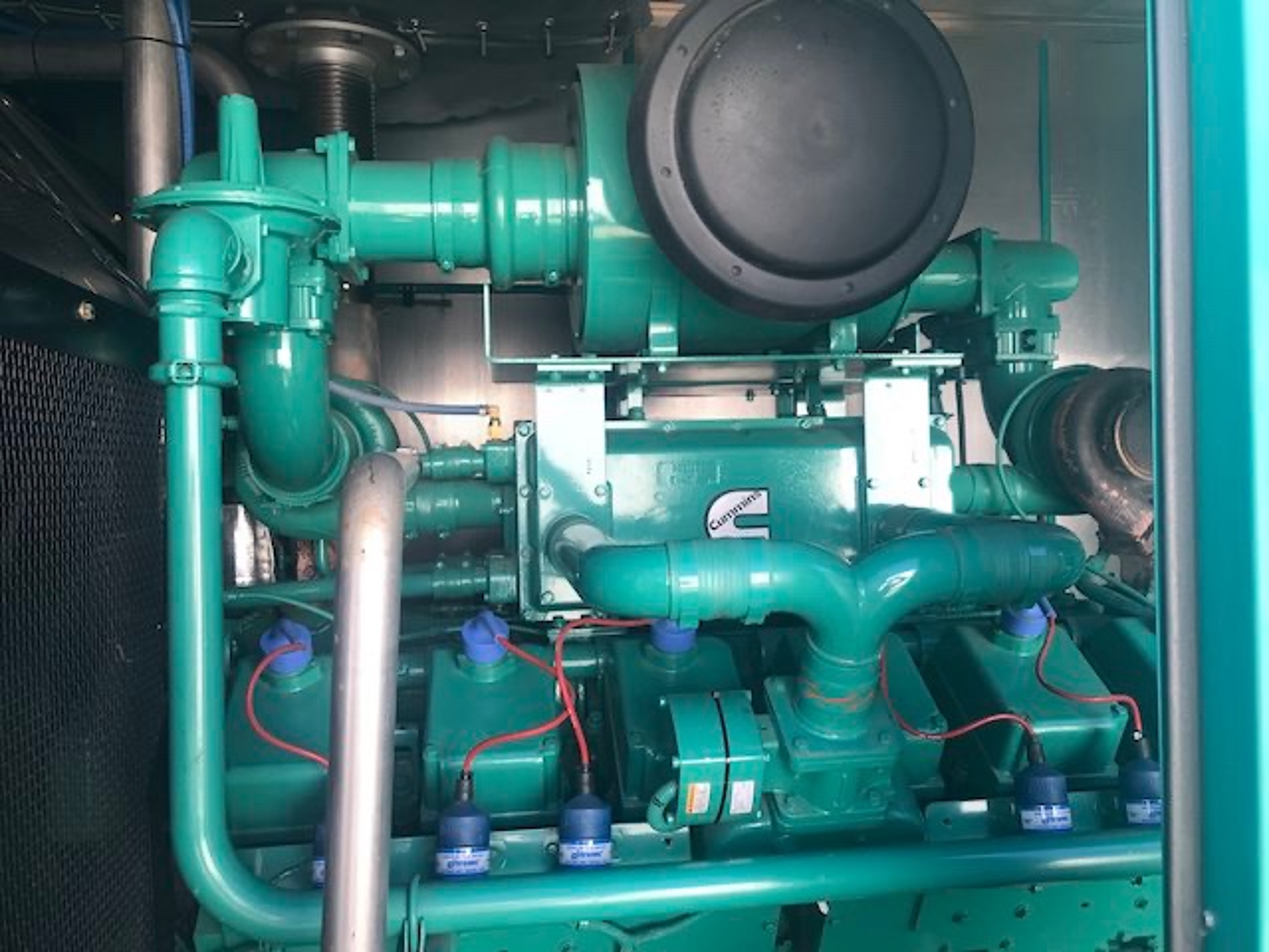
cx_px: 634
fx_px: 1026
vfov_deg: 49.7
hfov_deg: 63.4
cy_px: 476
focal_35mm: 28
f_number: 1.8
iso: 20
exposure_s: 1/145
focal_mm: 3.99
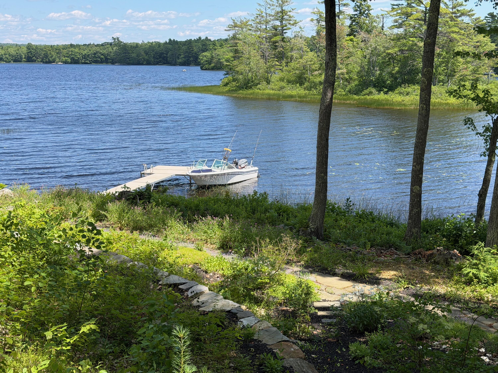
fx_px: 691
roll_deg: +1.1
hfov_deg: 39.7
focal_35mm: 48
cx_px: 249
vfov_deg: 30.3
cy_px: 186
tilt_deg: -10.9
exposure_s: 1/2415
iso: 80
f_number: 1.78
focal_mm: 6.76
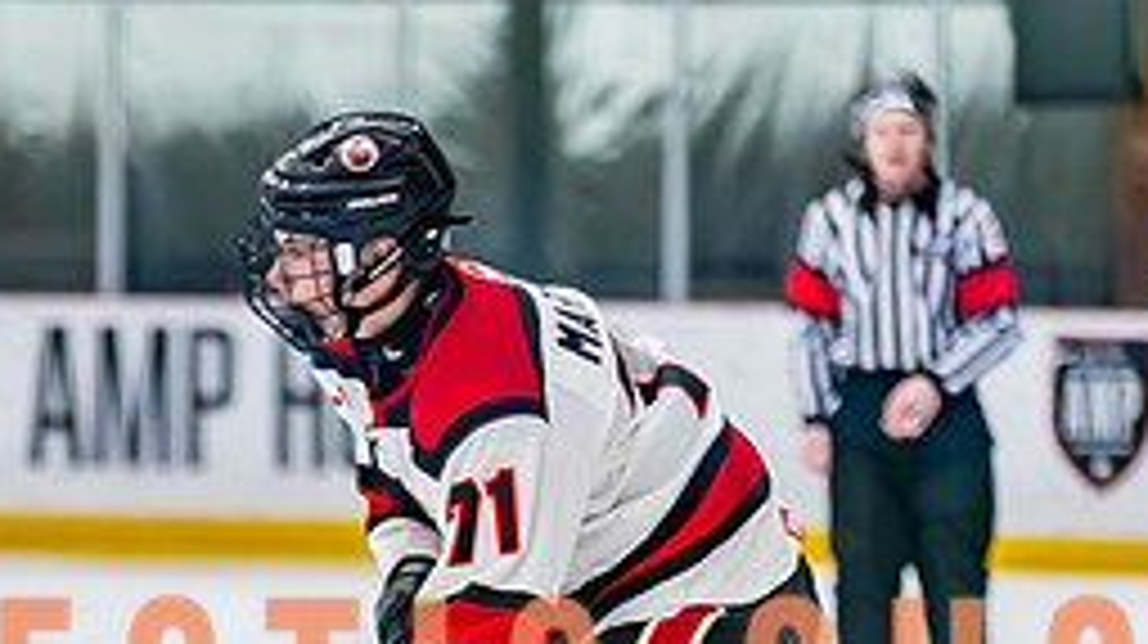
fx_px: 14084
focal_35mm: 463
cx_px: 588
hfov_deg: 4.7
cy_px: 657
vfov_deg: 2.6
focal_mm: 142
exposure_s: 1/640
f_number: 2.8
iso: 2000
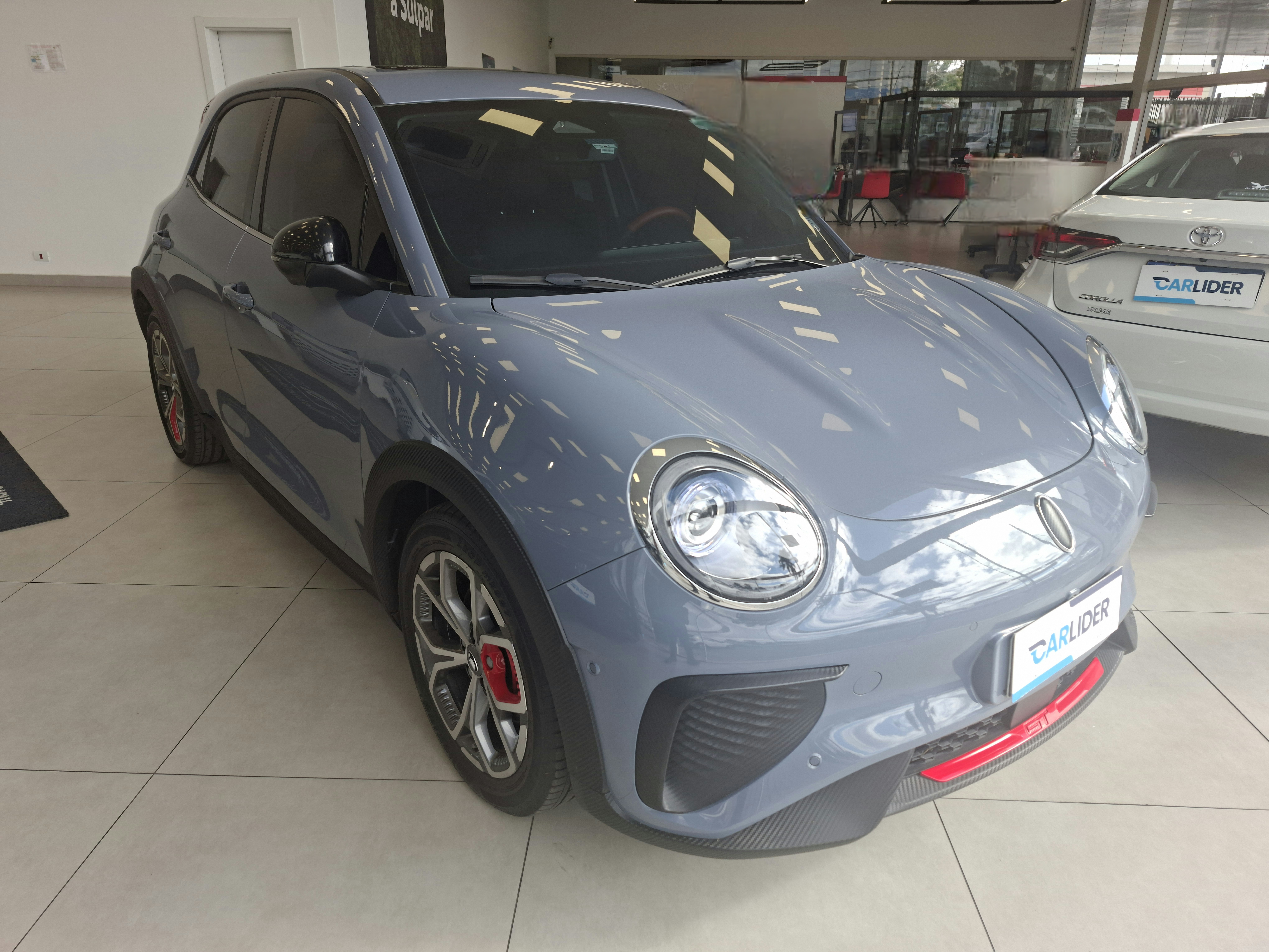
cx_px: 634
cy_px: 476
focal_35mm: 23
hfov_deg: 73.9
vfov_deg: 58.9
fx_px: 843
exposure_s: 1/208
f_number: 1.8
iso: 50
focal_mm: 5.54
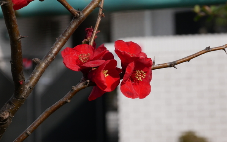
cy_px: 58
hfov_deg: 16.3
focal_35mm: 128
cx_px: 114
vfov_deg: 10.2
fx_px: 792
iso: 800
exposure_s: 1/1300
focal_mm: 60
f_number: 11
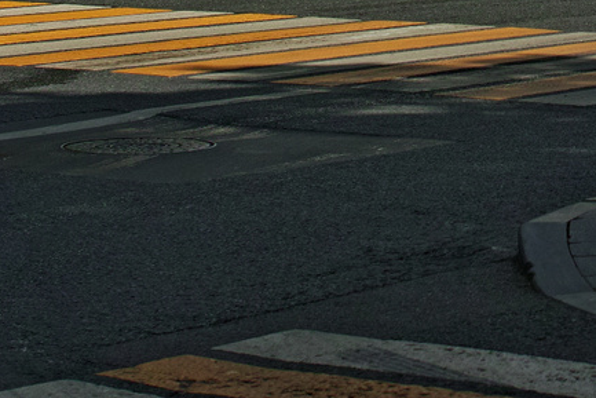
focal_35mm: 218
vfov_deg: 6.2
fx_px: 3611
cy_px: -329
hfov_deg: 9.2
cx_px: 882
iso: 100
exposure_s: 1/640
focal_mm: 35
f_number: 5
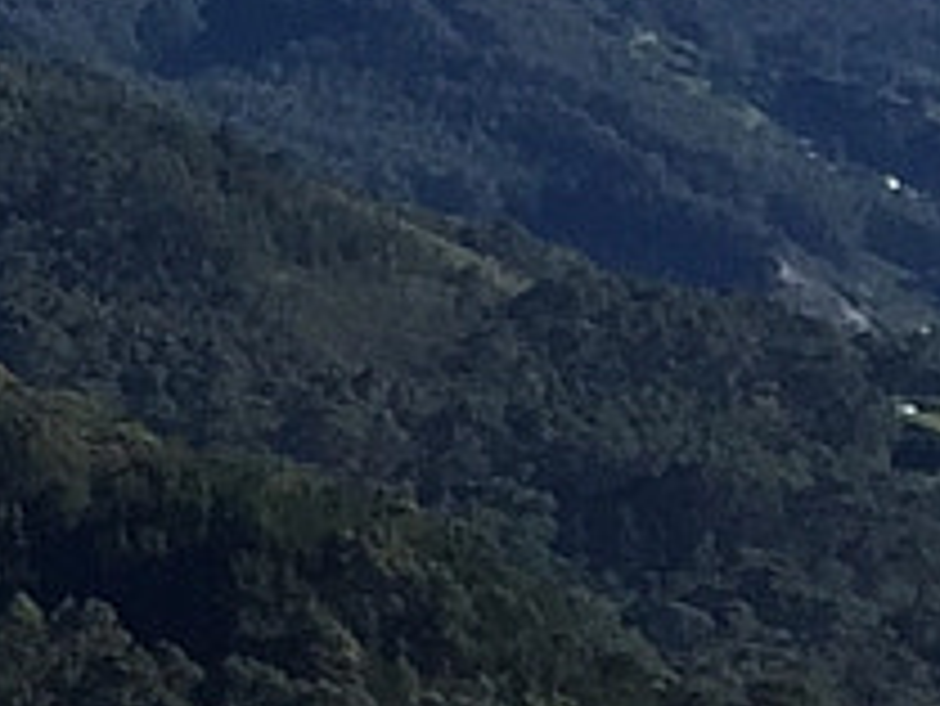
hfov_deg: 7.6
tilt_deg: +1.9
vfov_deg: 6.6
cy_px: -315
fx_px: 6032
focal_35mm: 222
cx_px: -2037
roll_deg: -1.6
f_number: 2.2
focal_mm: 4.15
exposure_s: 1/1522
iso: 32
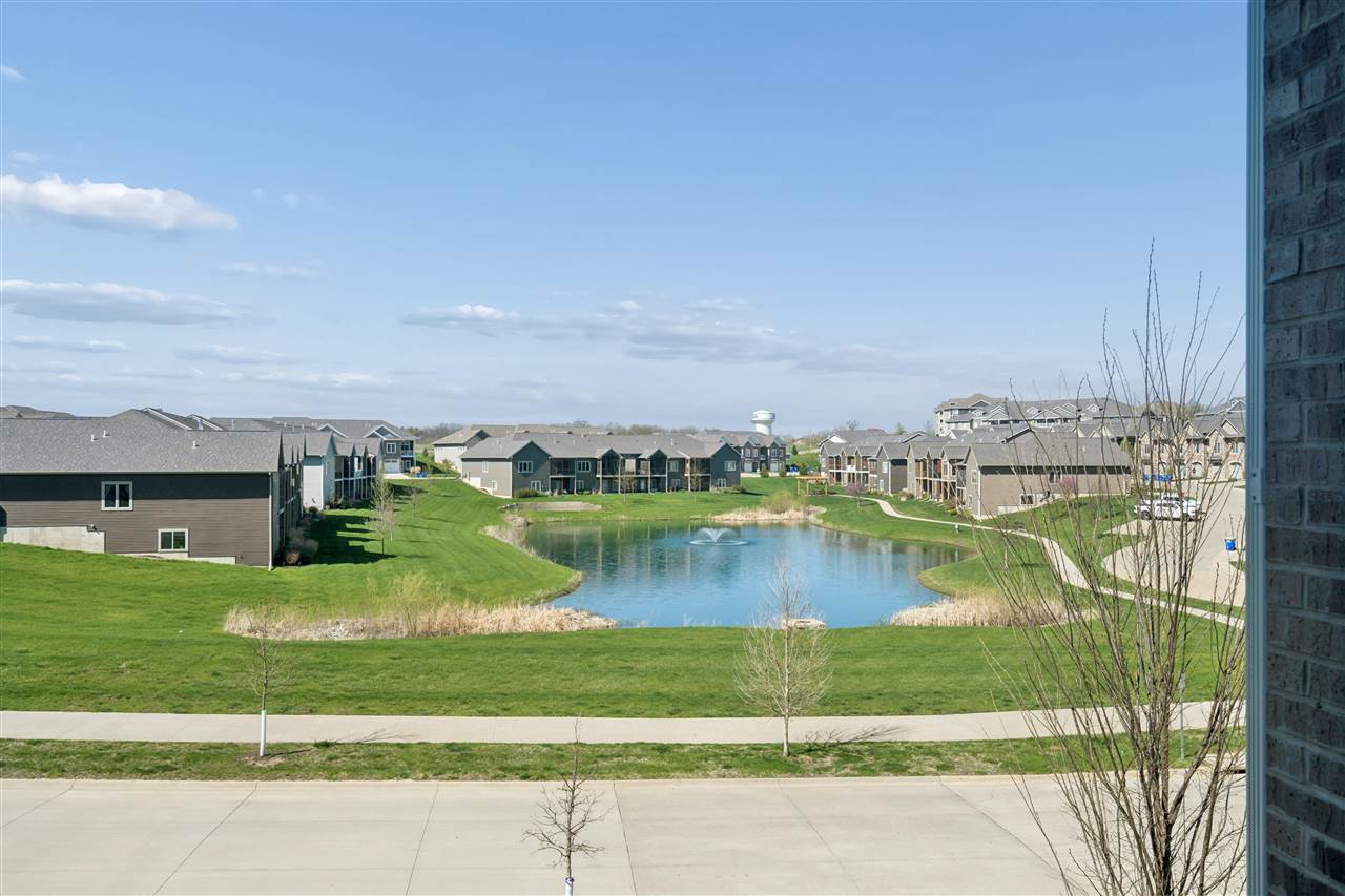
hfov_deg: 63.7
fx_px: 1083
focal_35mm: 29
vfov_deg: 45.0
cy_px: 448
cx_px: 672
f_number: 10
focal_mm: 29
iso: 400
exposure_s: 1/800
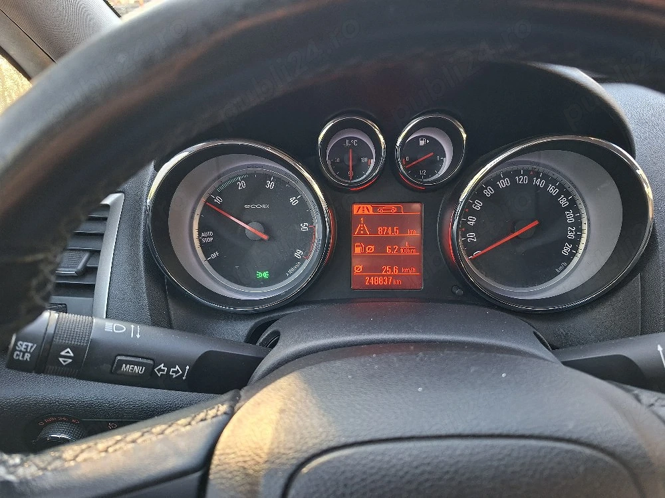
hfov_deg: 73.9
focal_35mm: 23
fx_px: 442
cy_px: 249
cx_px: 332
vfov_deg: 58.9
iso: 200
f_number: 1.8
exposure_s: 1/100
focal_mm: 5.54
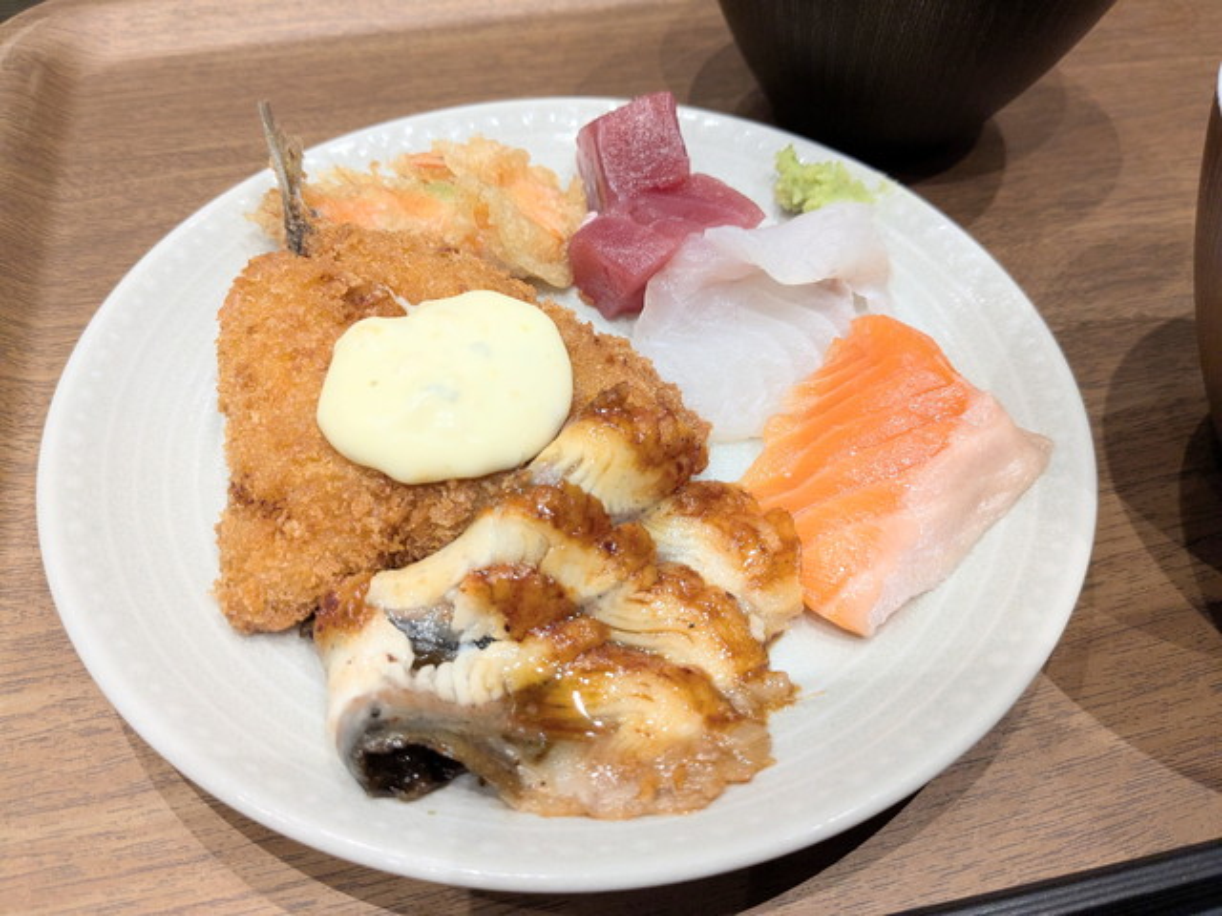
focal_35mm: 27
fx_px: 953
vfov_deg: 51.4
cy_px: 458
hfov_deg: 65.3
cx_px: 611
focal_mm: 4.38
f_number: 1.73
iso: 144
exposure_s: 1/99.9
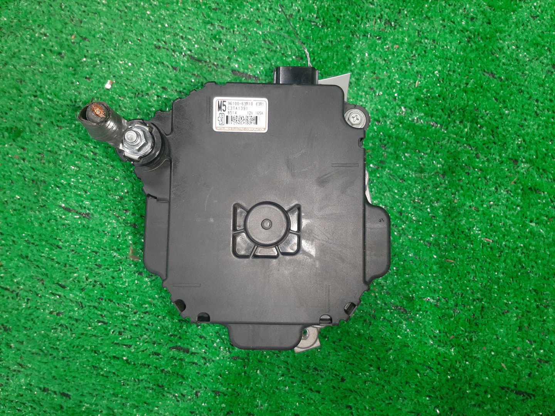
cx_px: 278
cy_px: 208
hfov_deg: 67.3
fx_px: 417
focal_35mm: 26
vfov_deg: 53.1
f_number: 1.7
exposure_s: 1/50
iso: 171
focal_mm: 3.93
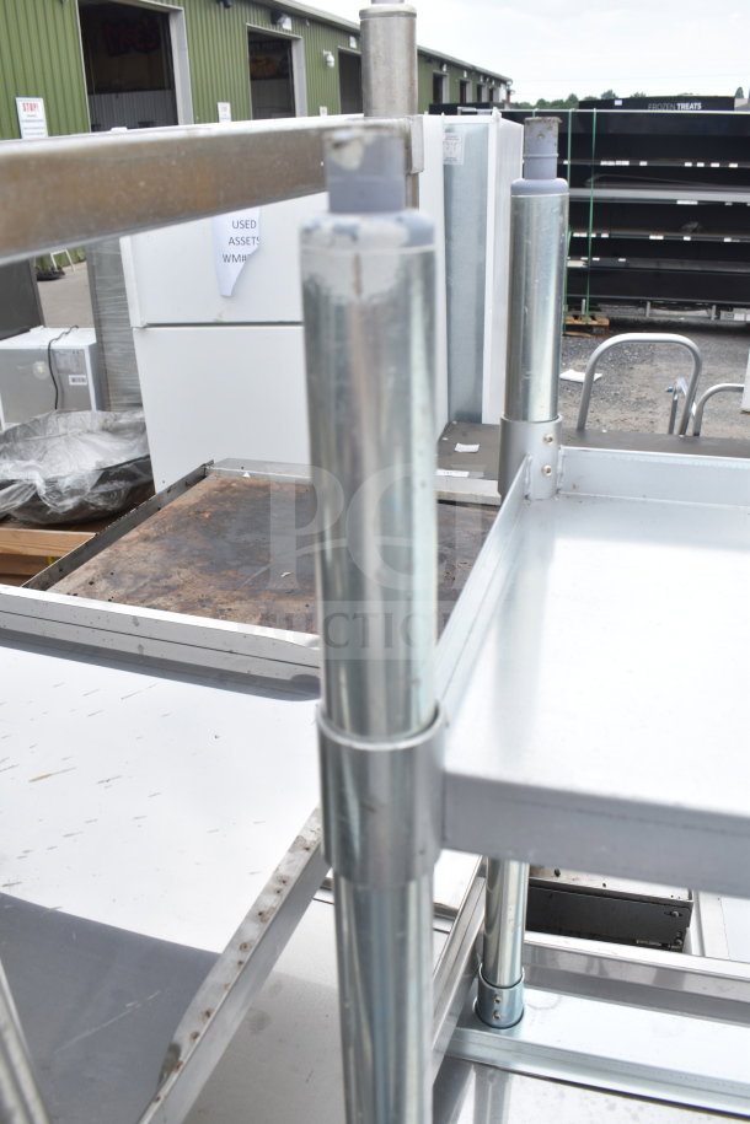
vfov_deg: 61.9
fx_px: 937
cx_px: 375
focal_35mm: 30
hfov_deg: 43.6
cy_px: 562
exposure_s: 1/200
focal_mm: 20
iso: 200
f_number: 7.1
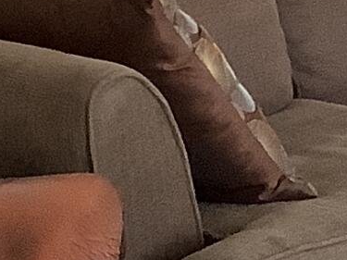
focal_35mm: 248
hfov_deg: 7.8
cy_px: -334
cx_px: 584
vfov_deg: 5.8
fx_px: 2485
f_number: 2.4
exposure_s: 1/60
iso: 160
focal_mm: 3.3
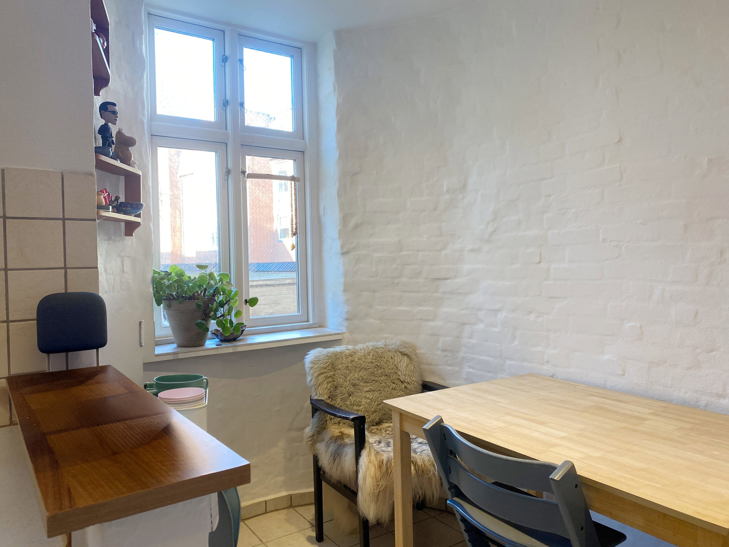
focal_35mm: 26
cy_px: 274
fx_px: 548
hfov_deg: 67.3
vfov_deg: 53.1
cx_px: 364
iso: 80
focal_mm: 4.25
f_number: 1.8
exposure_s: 1/100
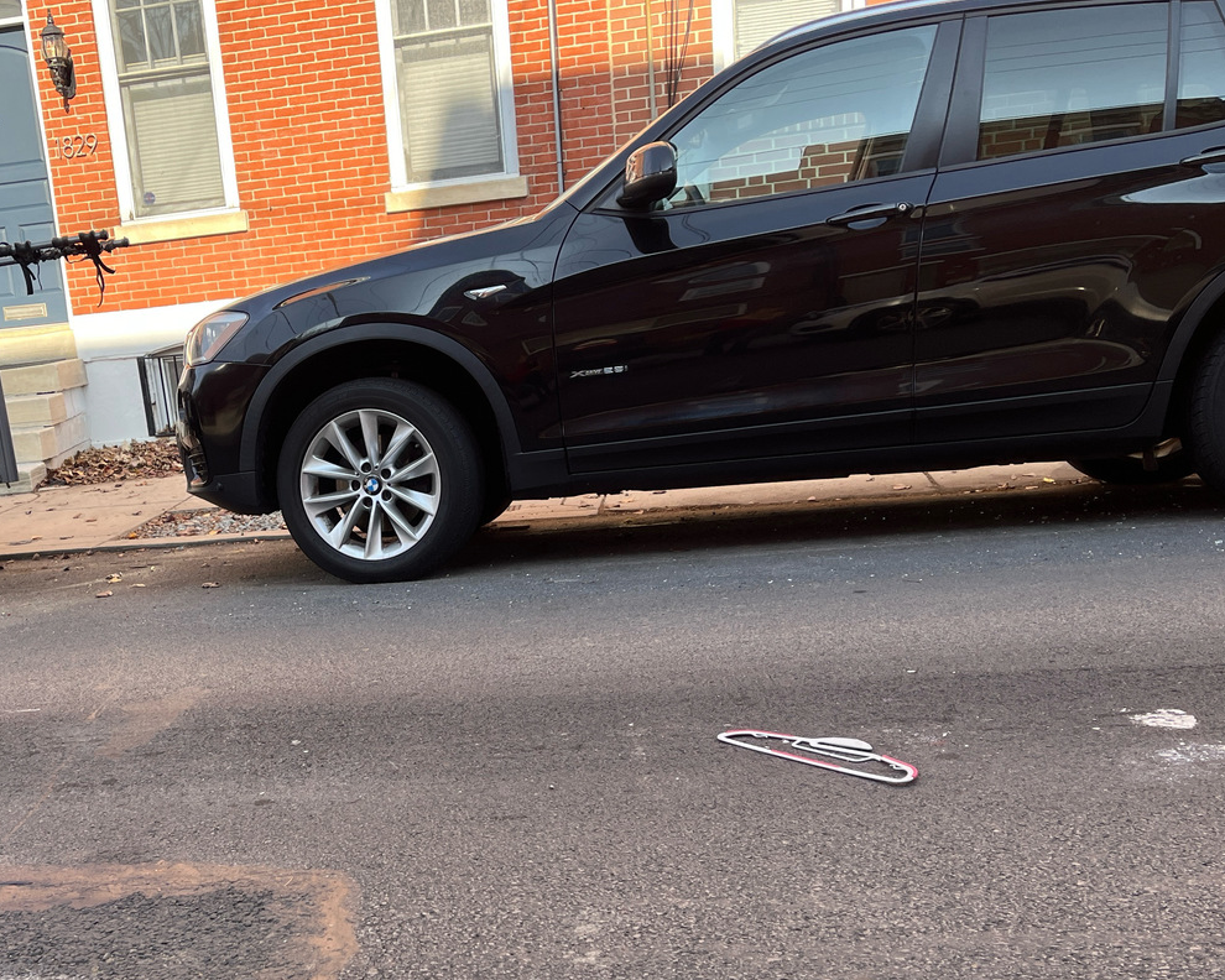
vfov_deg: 36.0
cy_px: 683
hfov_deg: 43.8
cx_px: 361
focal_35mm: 41
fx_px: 1486
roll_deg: +6.0
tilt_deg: -14.0
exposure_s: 1/537
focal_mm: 5.1
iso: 50
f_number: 1.6
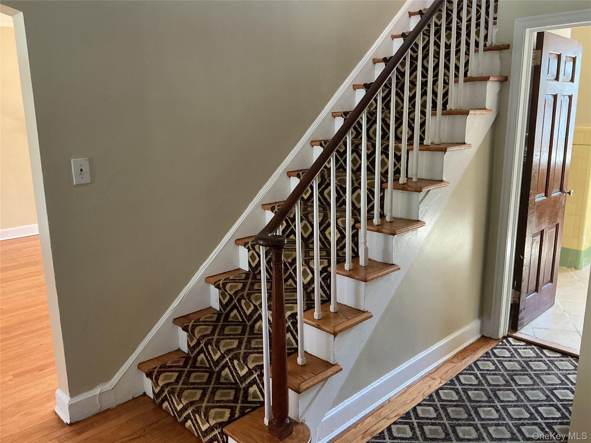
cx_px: 296
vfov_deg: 48.2
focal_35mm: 29
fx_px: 495
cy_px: 222
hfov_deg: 61.7
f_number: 1.8
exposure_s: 1/60
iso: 200
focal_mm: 3
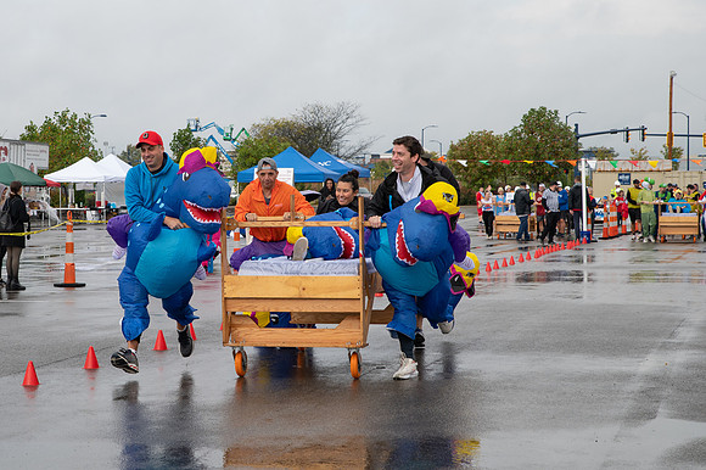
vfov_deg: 15.3
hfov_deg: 22.7
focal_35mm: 89
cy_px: 223
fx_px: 1754
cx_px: 227
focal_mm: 66
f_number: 7.1
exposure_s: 1/500
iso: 400
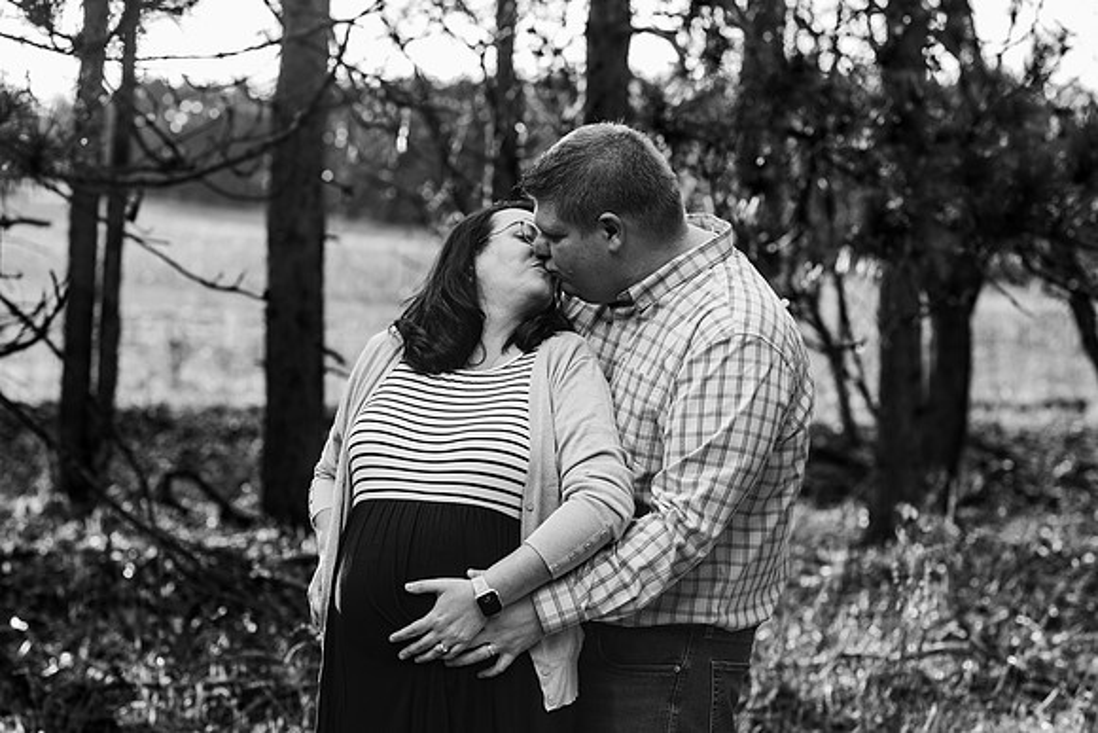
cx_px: 514
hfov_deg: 22.4
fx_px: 2773
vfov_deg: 15.1
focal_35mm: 91
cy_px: 347
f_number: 4
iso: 200
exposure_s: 1/200
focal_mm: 85
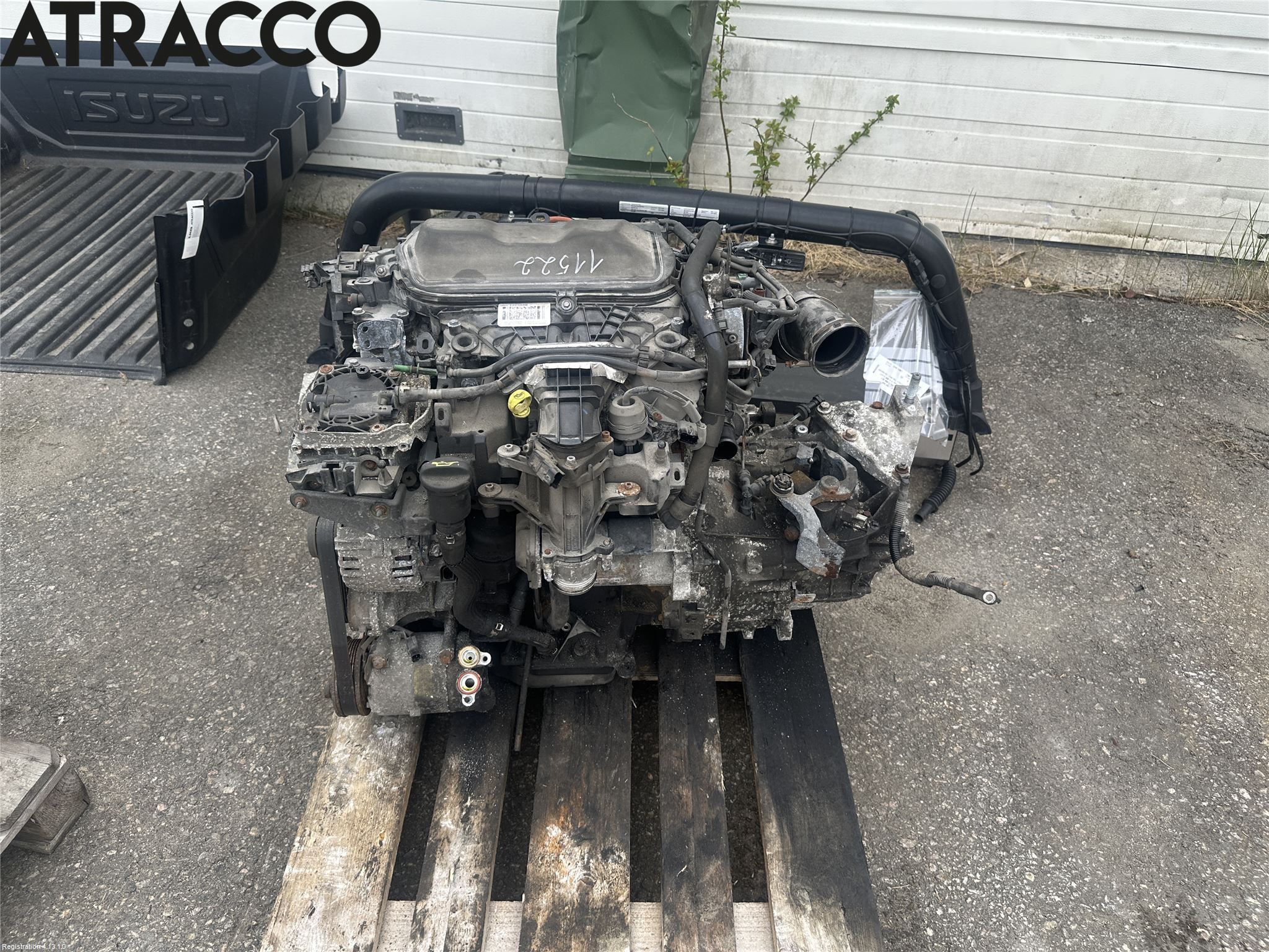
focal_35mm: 24
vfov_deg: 56.8
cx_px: 634
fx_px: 880
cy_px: 476
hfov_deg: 71.6
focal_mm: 6.86
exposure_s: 1/650
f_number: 1.78
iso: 80
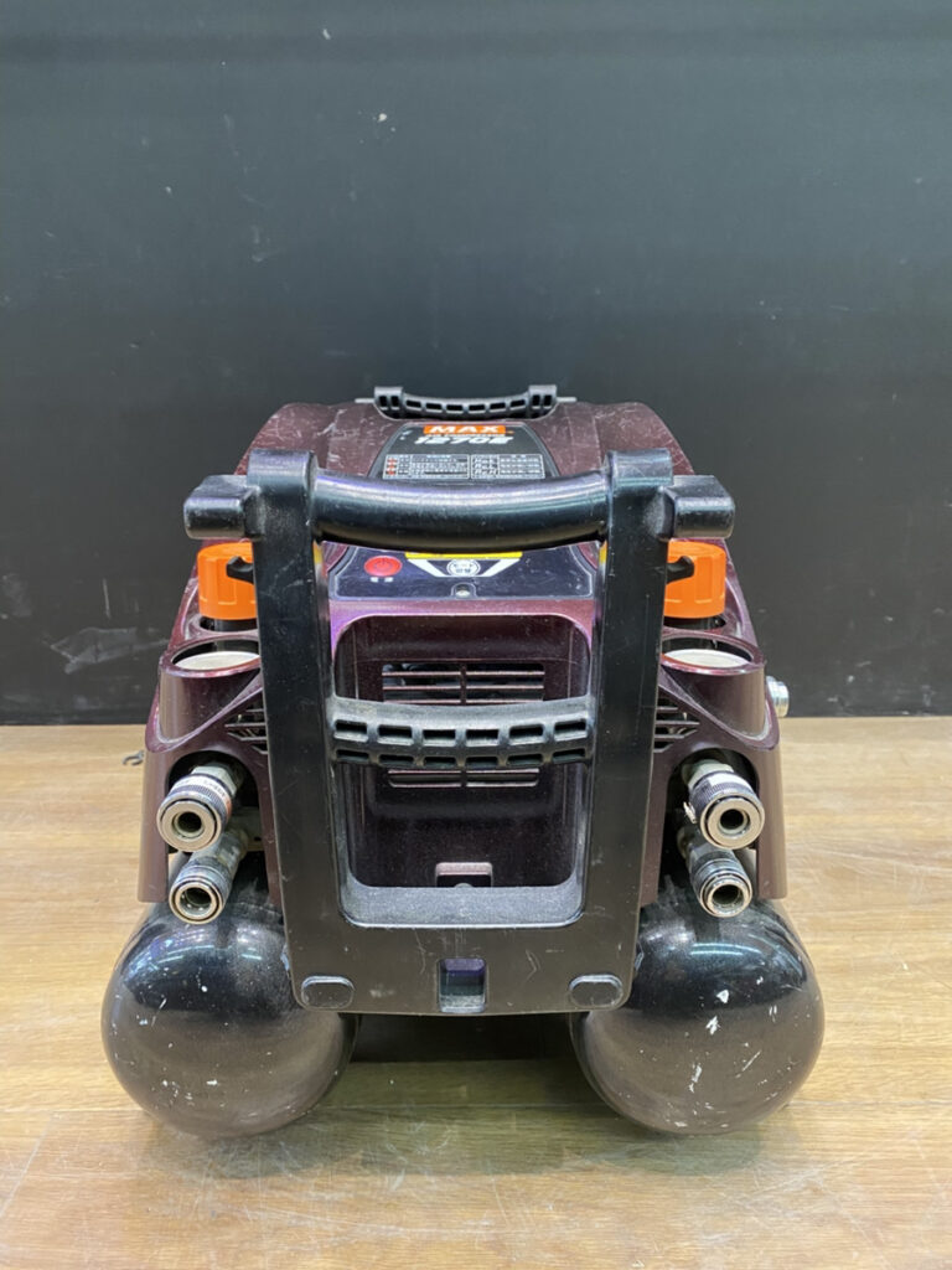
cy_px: 635
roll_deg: +1.2
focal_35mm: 26
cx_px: 476
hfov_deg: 53.1
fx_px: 953
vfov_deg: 67.3
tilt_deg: -16.1
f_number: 1.8
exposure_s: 1/60
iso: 400
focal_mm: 4.25
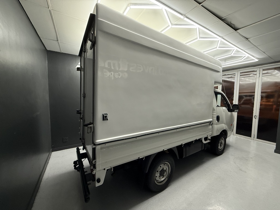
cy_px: 105
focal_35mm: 14
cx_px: 140
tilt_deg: -3.9
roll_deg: +0.1
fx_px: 113
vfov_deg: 85.7
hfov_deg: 102.1
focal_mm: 2.22
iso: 250
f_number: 2.2
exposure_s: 1/100
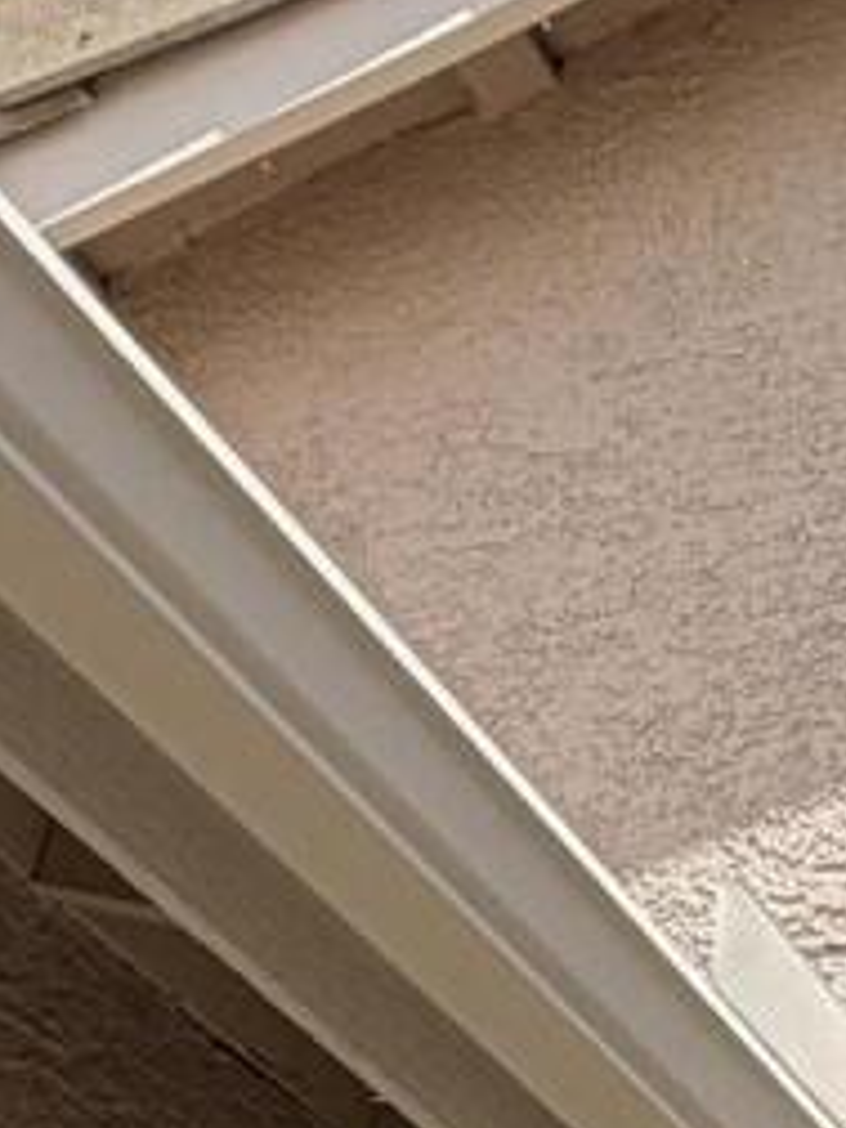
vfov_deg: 15.4
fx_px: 3617
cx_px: 1558
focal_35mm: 111
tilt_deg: +11.8
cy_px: 2010
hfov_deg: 12.2
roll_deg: +1.2
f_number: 2.2
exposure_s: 1/770
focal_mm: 2.22
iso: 32
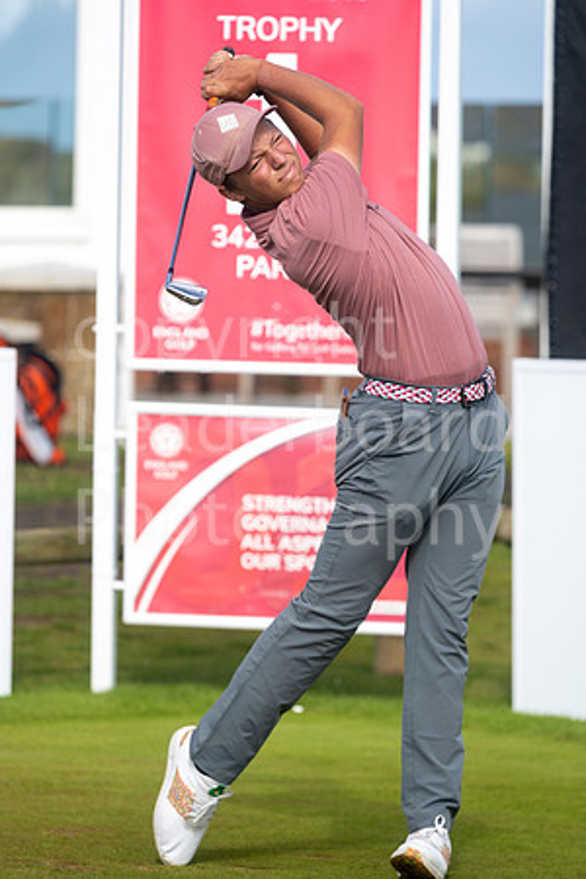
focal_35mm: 300
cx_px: 293
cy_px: 440
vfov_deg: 6.9
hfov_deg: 4.6
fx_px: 7324
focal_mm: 300
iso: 160
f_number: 5.6
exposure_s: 1/1000
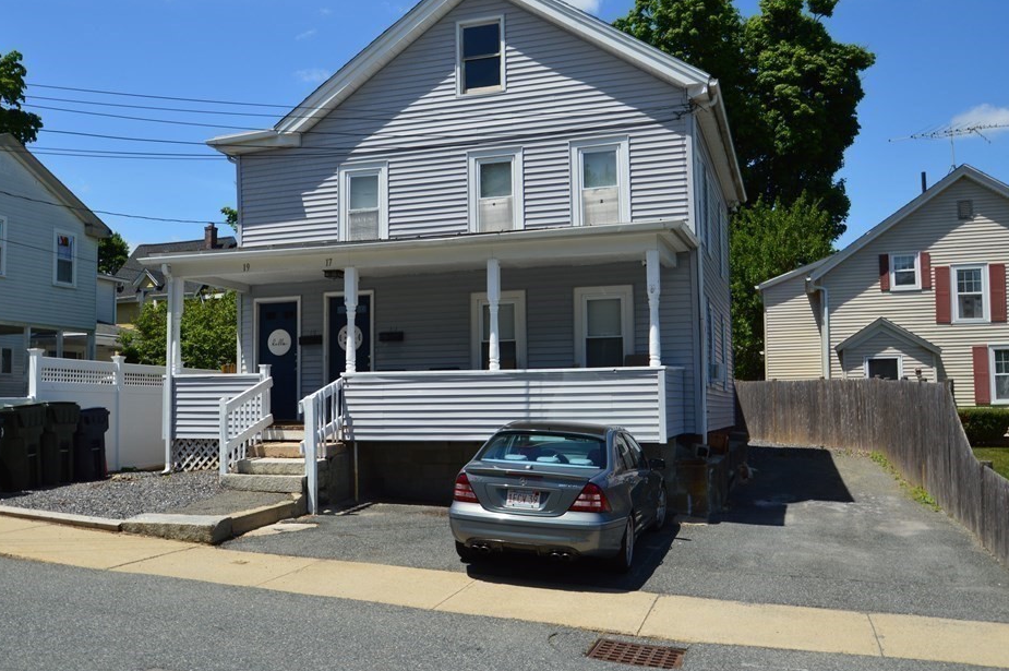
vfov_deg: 41.5
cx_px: 477
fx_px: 884
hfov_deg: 59.4
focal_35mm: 32
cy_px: 308
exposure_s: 1/500
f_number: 11
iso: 160
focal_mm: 19
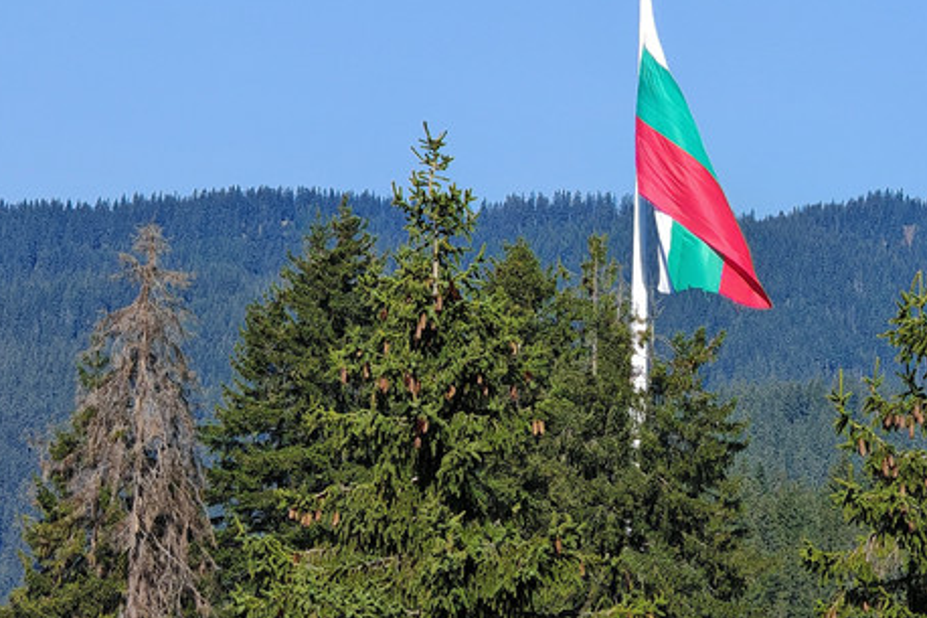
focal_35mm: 327
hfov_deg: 6.3
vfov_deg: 4.2
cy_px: 233
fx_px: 8417
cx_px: 677
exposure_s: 1/620
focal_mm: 15.38
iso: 100
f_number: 2.6
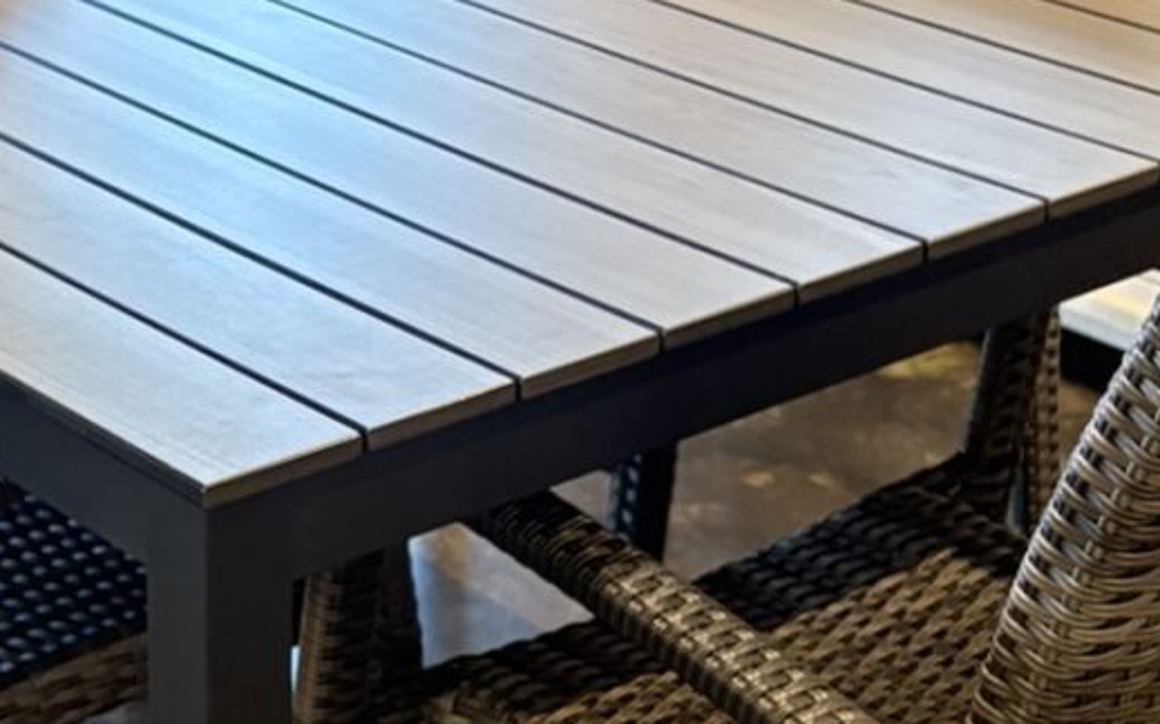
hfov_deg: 20.2
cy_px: 387
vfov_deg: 12.8
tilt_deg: -23.7
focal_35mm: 102
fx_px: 3224
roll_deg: +0.8
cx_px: 221
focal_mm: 5.96
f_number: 1.6
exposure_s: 1/60
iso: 400
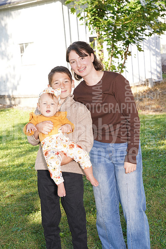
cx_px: 83
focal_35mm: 72
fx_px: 498
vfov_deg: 28.1
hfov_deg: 18.9
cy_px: 124
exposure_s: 1/80
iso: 250
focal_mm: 72
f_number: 8
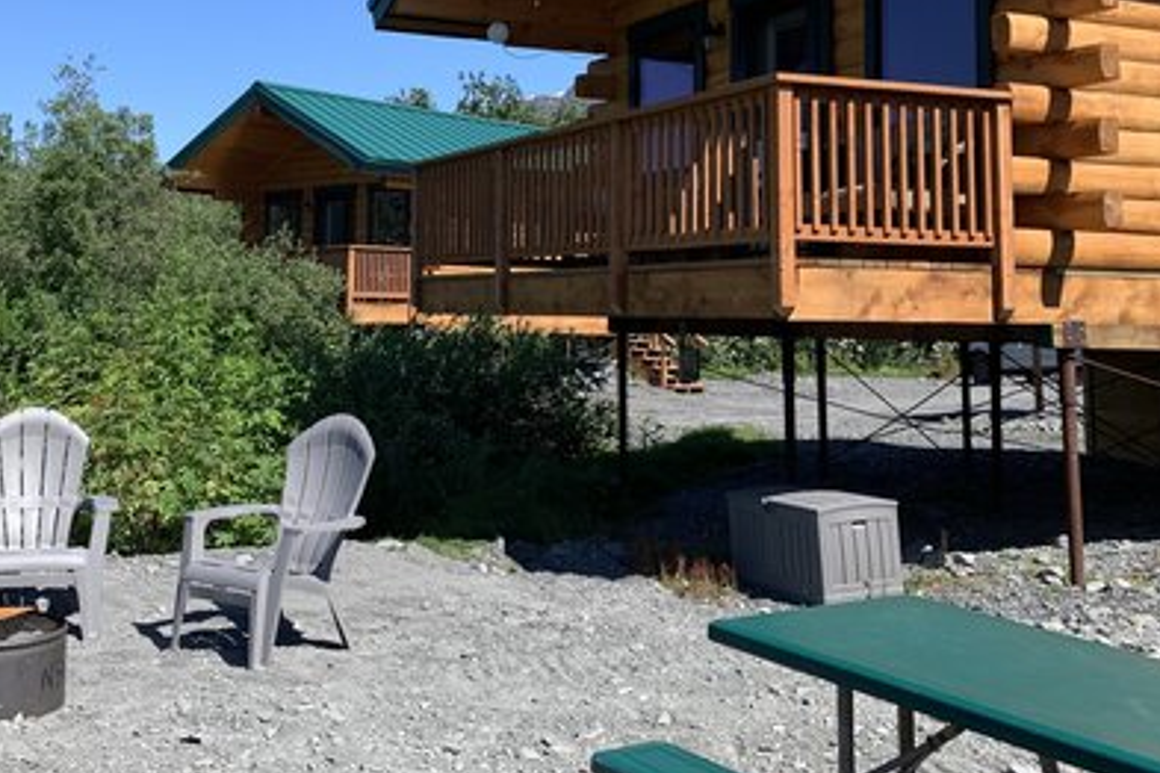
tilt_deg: +1.8
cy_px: 207
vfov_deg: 30.1
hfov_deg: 43.8
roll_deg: -1.3
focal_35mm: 44
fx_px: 1418
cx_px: 375
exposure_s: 1/1634
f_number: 1.8
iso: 25
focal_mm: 4.25
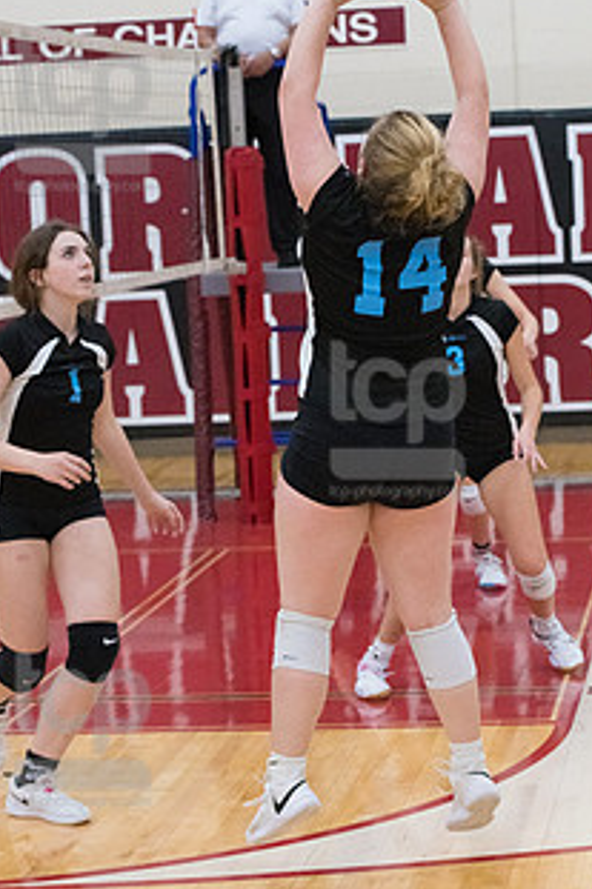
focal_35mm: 113
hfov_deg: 12.1
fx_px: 2790
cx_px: 398
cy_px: 420
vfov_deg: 18.1
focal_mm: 78
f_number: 4.5
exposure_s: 1/1000
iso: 6400
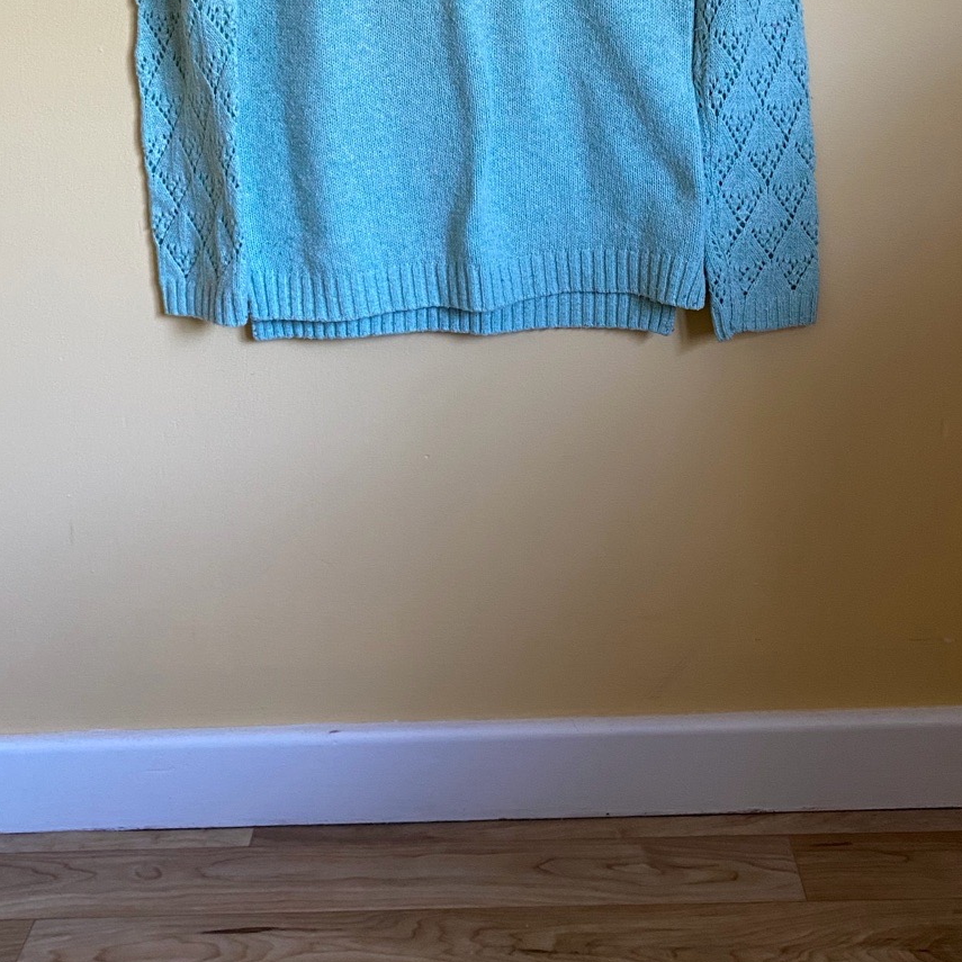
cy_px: 165
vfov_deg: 37.5
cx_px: 474
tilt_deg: -11.7
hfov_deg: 39.2
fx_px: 1352
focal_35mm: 43
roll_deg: +2.0
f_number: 1.8
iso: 125
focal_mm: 4.25
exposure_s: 1/63
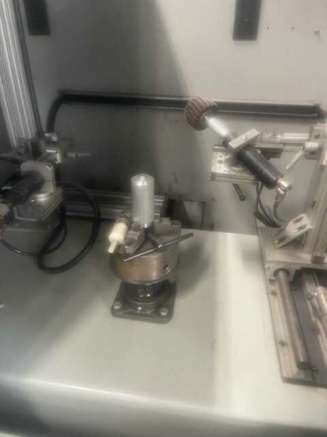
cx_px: 164
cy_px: 218
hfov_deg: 53.1
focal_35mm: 26
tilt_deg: -31.1
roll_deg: -0.9
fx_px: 327
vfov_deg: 67.3
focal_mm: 5.1
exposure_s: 1/40
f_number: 1.6
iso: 500
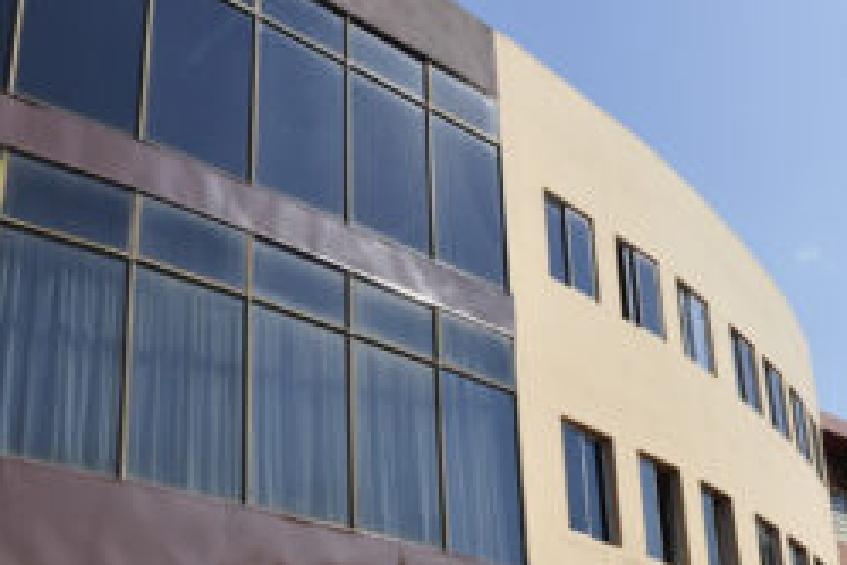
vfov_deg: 25.2
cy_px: 514
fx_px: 1223
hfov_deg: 37.4
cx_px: 622
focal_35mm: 52
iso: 500
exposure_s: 1/1250
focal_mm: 18
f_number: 8
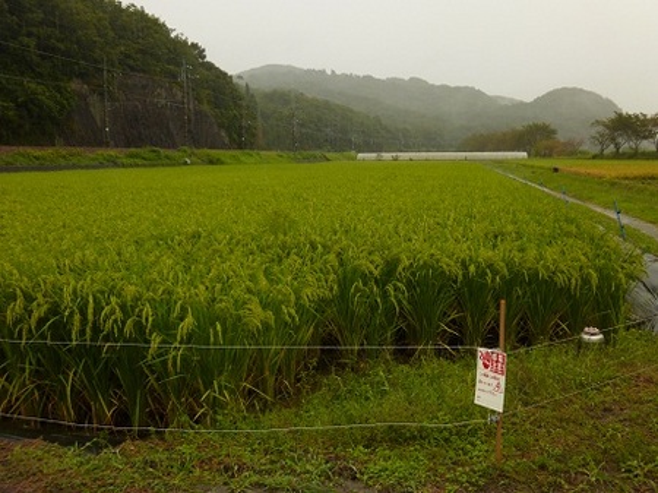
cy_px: 246
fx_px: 551
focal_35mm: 29
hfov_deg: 61.7
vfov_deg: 48.2
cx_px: 329
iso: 100
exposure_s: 1/160
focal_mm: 5.2
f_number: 3.3
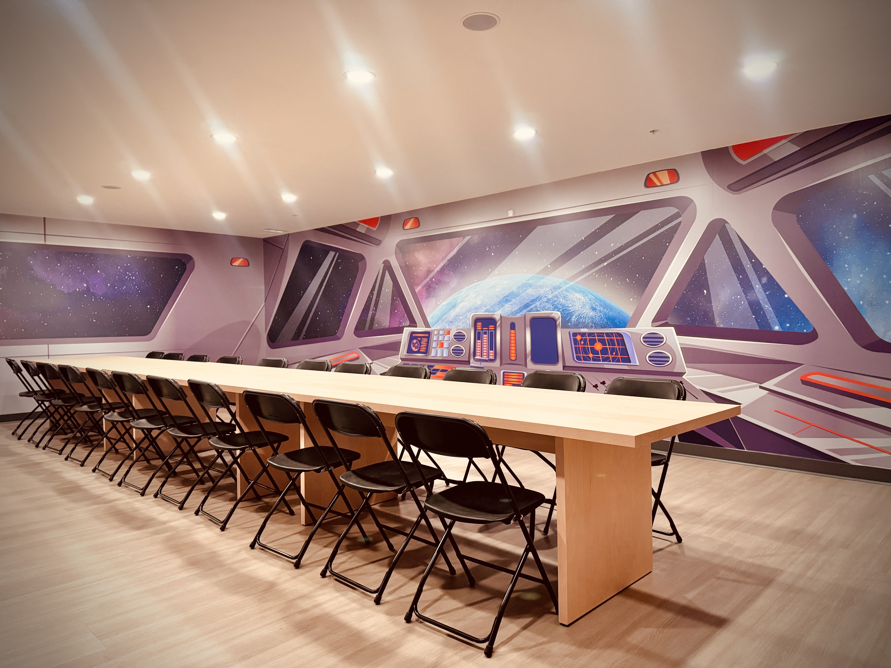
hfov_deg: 71.6
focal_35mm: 24
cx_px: 446
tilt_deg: -1.2
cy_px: 334
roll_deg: +1.1
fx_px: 618
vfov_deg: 56.8
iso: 500
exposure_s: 1/60
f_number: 1.78
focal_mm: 6.76
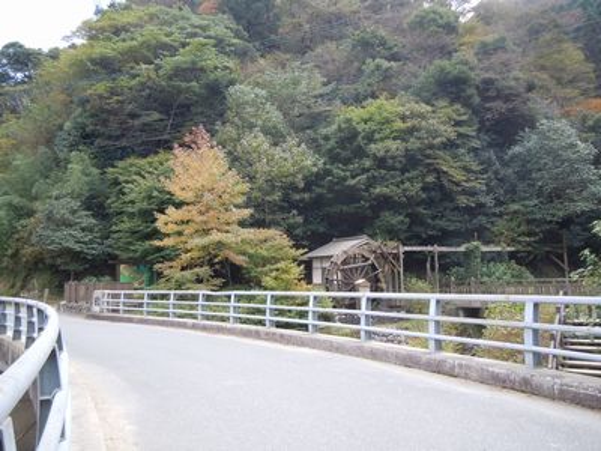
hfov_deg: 55.4
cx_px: 300
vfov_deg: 42.9
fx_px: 573
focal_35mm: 33
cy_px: 226
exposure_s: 1/80
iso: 100
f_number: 4
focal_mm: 5.9
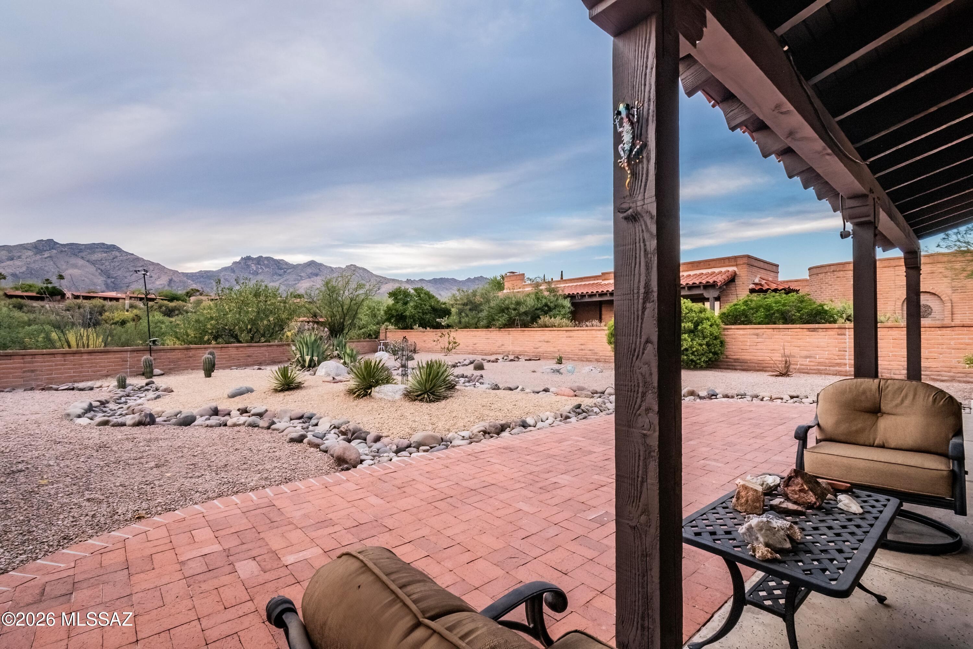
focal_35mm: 15
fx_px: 405
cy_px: 324
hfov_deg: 100.4
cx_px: 486
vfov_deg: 77.3
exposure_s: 1/13
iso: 800
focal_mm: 10
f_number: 20
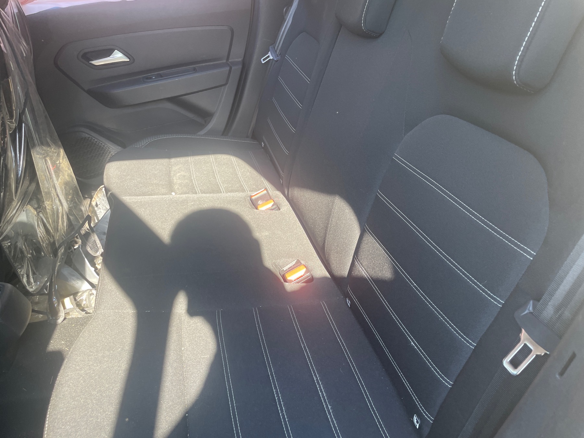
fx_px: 439
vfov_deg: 53.1
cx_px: 292
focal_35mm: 26
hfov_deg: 67.3
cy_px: 219
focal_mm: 4.2
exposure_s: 1/121
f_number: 1.6
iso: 32
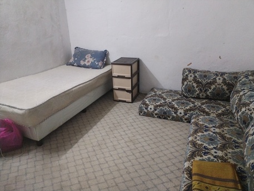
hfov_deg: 67.3
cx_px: 127
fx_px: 191
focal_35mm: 26
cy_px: 96
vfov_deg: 53.1
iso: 1160
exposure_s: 1/24
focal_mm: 4.75
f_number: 1.8
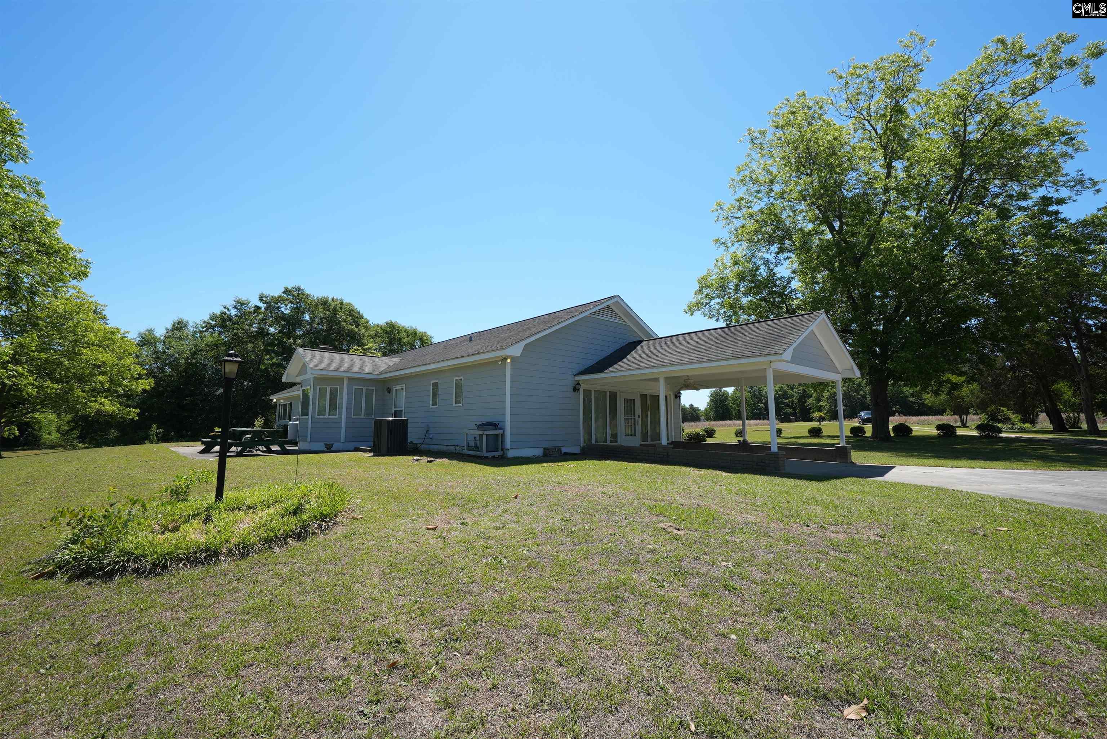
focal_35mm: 15
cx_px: 554
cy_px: 370
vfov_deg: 77.4
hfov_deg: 100.4
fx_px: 461
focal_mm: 15
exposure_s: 1/250
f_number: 11
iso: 320
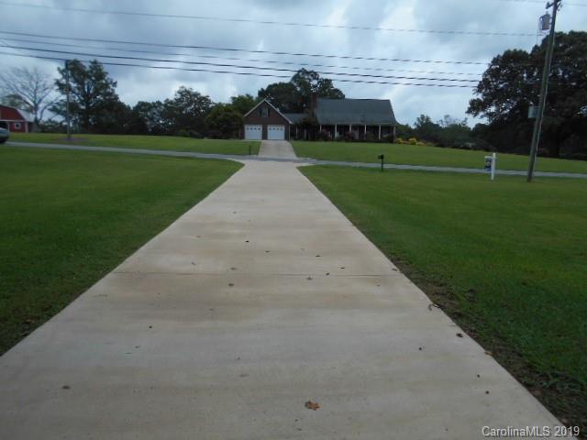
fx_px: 441
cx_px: 294
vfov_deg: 53.1
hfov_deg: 67.3
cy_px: 220
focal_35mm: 26
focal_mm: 4.6
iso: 80
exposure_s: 1/1250
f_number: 3.2
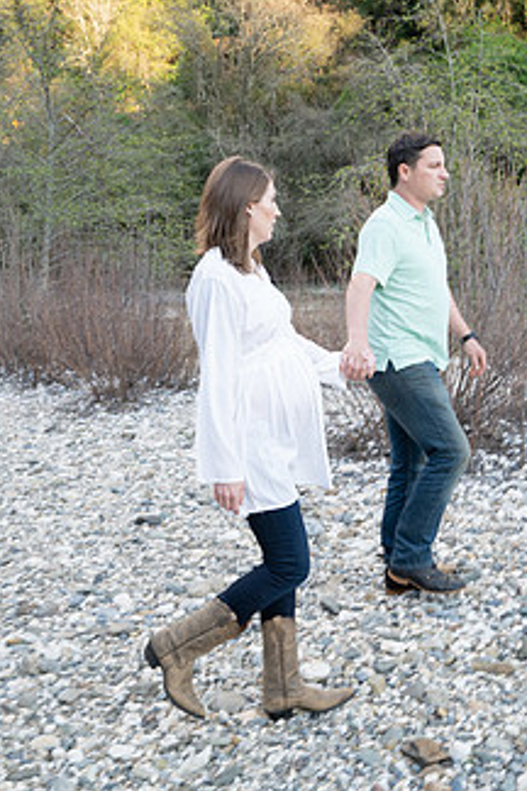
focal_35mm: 43
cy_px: 303
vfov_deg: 45.1
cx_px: 344
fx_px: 944
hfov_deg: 31.0
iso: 500
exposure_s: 1/125
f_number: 5.6
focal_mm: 31
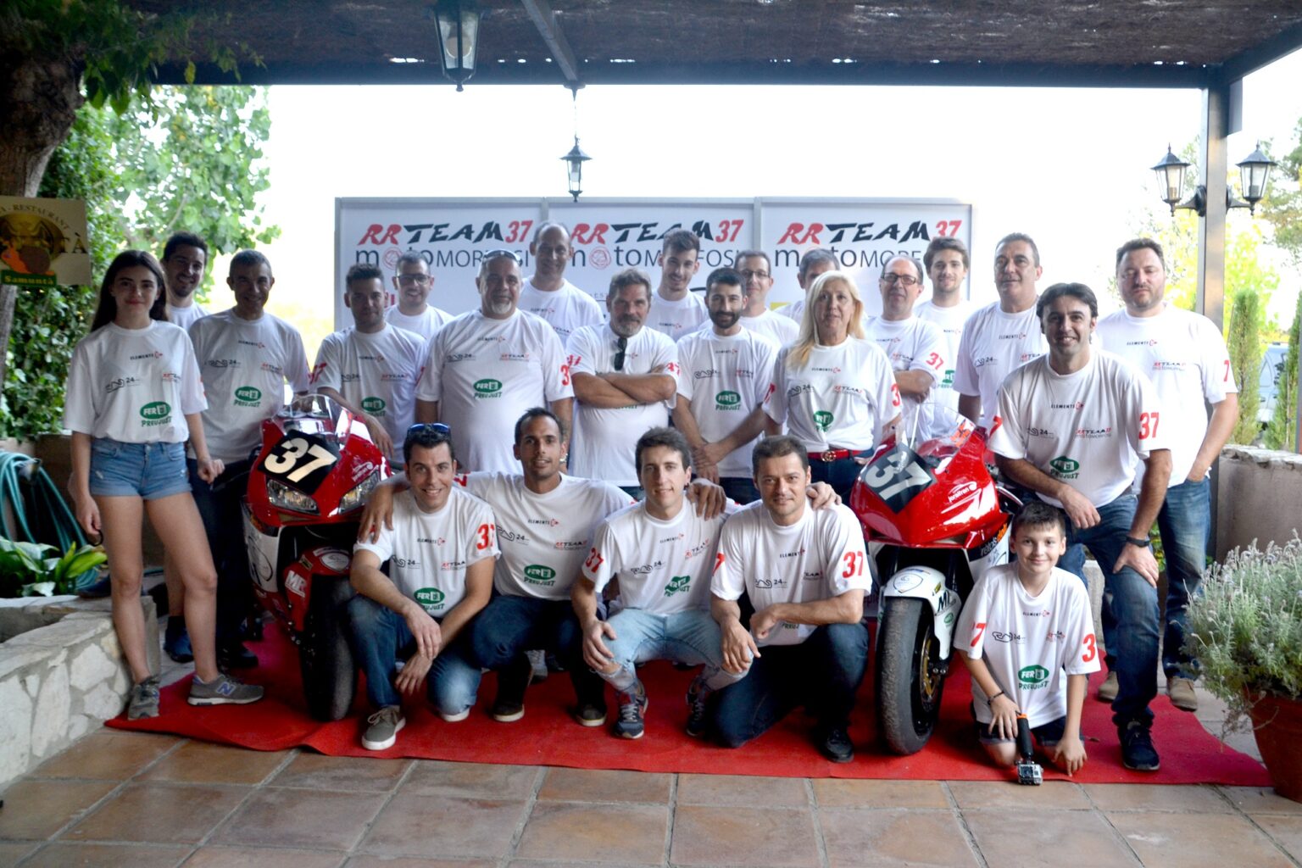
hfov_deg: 59.5
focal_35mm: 32
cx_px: 651
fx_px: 1139
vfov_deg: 41.7
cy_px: 434
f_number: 5
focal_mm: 21
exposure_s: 1/100
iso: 400
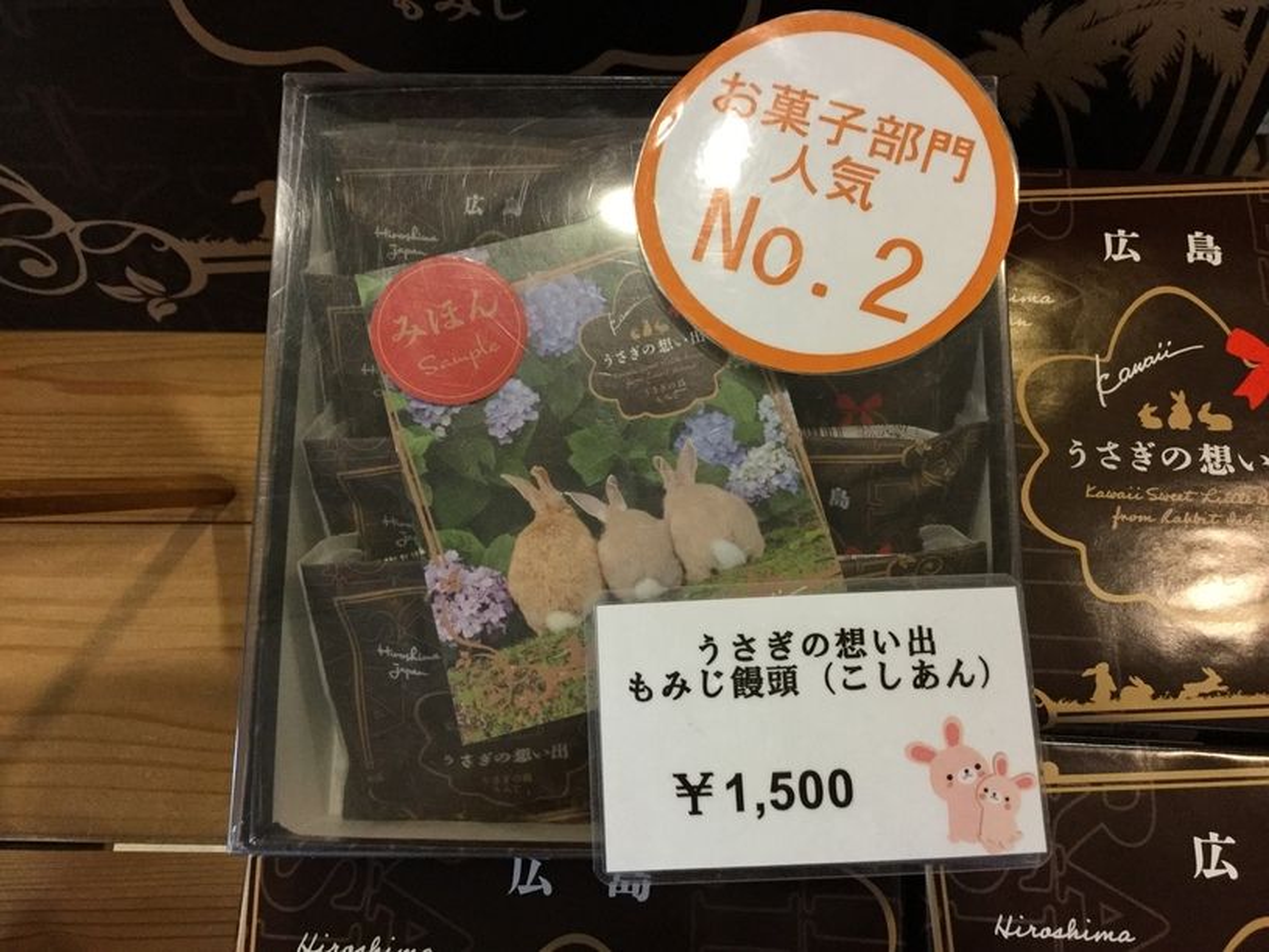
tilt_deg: -70.8
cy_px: 476
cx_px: 634
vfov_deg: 45.4
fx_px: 1136
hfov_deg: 58.4
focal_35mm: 31
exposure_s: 1/30
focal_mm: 3.3
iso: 125
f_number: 2.4
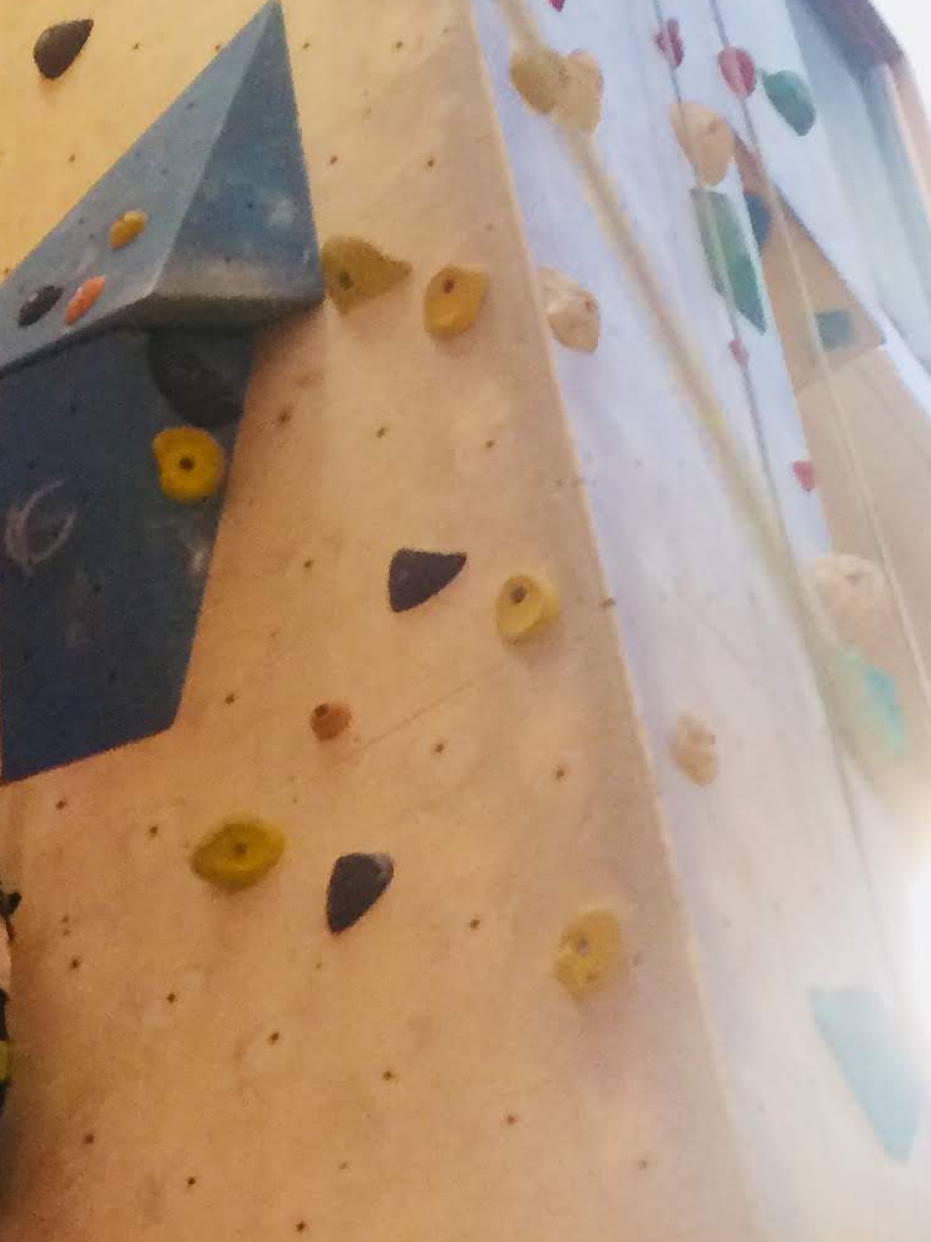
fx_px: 3372
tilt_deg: +39.6
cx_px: -83
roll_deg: +0.8
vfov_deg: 20.4
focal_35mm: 94
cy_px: 1169
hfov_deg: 15.3
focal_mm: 4.15
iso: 160
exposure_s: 1/33
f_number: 2.2
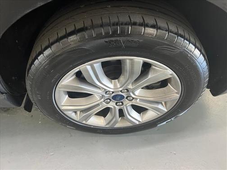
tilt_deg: -53.3
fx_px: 170
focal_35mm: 26
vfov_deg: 53.1
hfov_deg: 67.3
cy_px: 85
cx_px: 114
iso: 250
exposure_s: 1/60
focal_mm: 5.7
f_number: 1.5
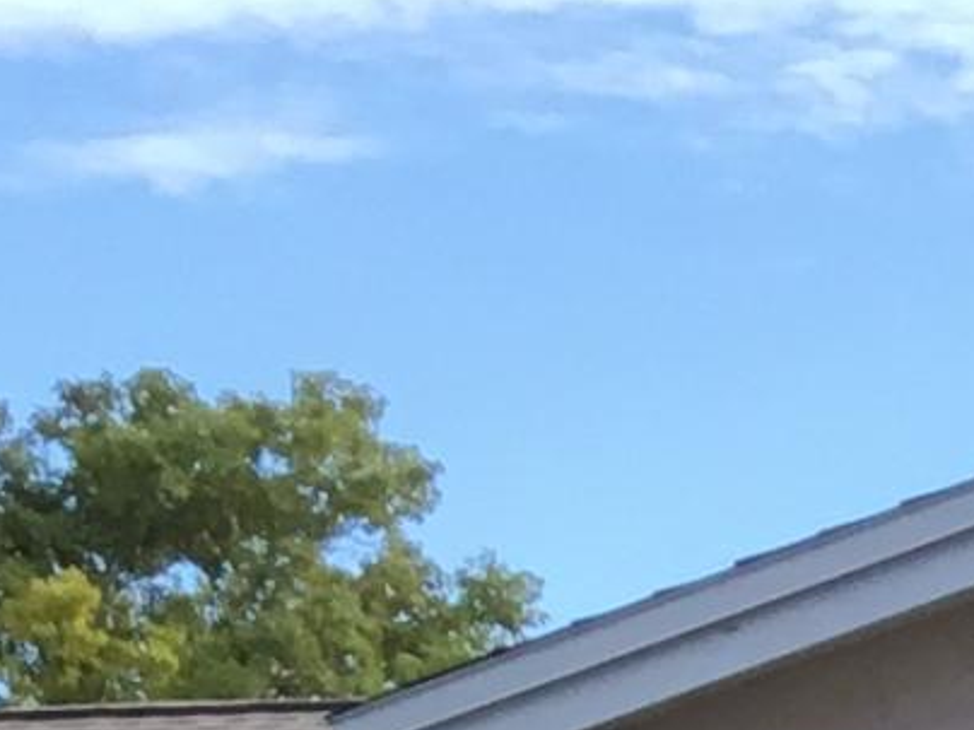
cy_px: 2079
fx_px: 6472
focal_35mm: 230
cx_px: 2908
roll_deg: +0.6
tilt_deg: -5.9
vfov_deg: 6.0
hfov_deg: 7.6
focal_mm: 3.3
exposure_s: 1/488
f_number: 2.4
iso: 25
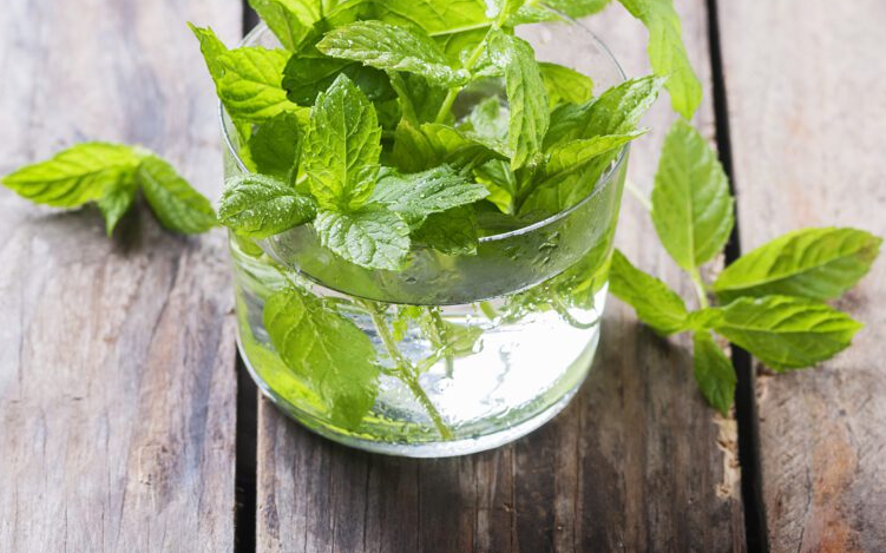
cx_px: 407
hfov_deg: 9.6
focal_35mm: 219
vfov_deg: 6.0
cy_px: 158
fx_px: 5279
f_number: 7.1
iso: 200
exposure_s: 1/125
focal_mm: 105
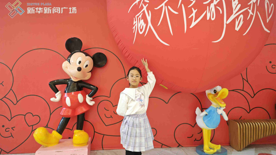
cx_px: 134
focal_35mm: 26
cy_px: 76
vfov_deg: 44.4
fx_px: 190
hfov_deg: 71.9
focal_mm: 5.43
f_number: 1.8
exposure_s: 1/100
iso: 320
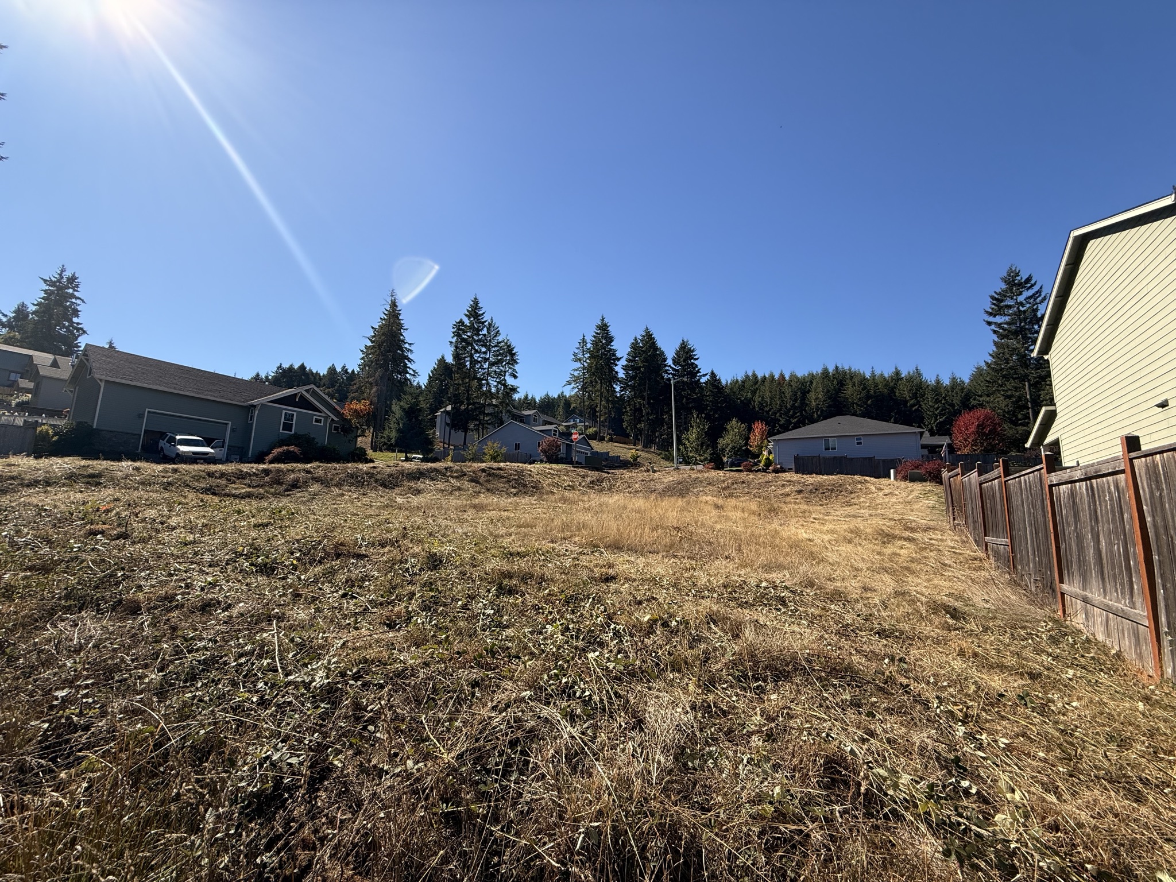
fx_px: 476
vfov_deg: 85.7
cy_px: 441
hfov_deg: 102.1
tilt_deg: +9.9
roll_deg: -1.9
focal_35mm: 14
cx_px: 588
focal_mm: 2.22
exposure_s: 1/1613
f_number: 2.2
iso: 50
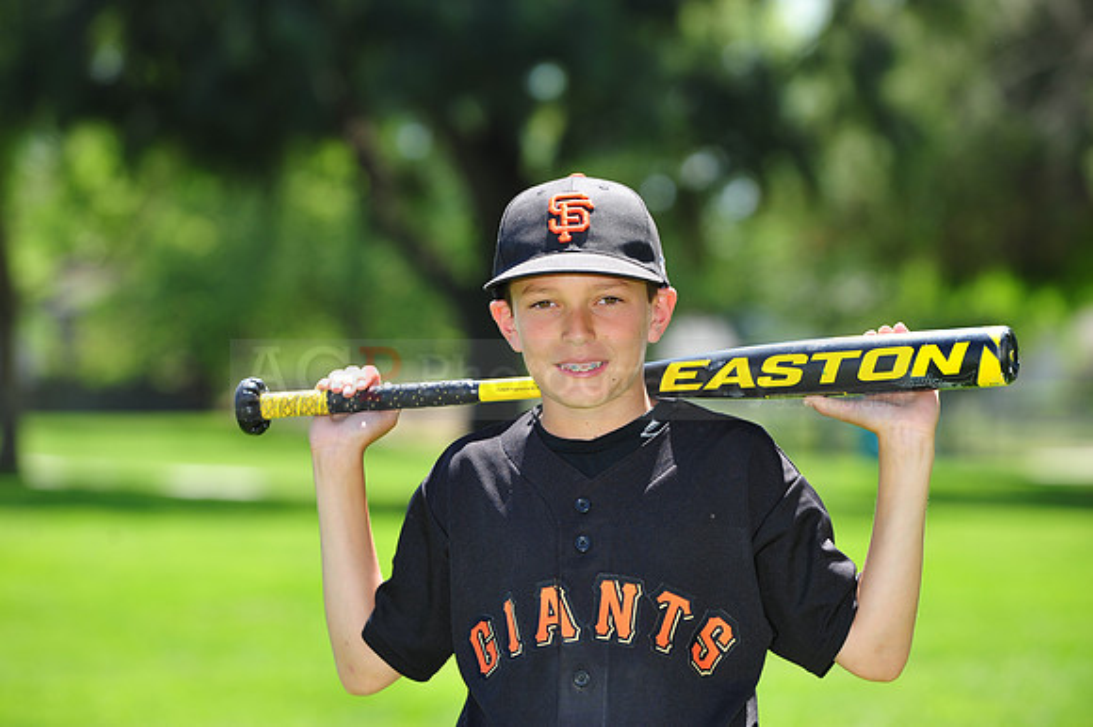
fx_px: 5310
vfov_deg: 7.8
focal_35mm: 175
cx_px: 546
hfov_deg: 11.8
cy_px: 364
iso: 200
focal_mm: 175
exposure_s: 1/320
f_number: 5.6
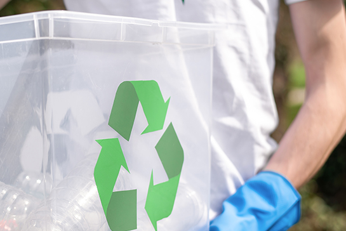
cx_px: 65
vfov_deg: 13.8
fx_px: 952
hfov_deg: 20.4
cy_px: 122
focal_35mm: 99
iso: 64
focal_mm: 50
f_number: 2.8
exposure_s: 1/800
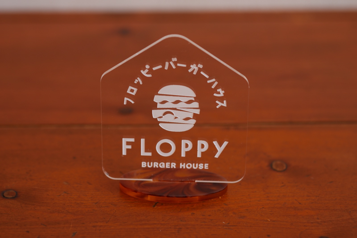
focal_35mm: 90
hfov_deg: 22.6
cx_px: 178
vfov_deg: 15.2
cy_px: 119
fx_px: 892
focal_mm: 60
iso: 200
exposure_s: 1/100
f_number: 4
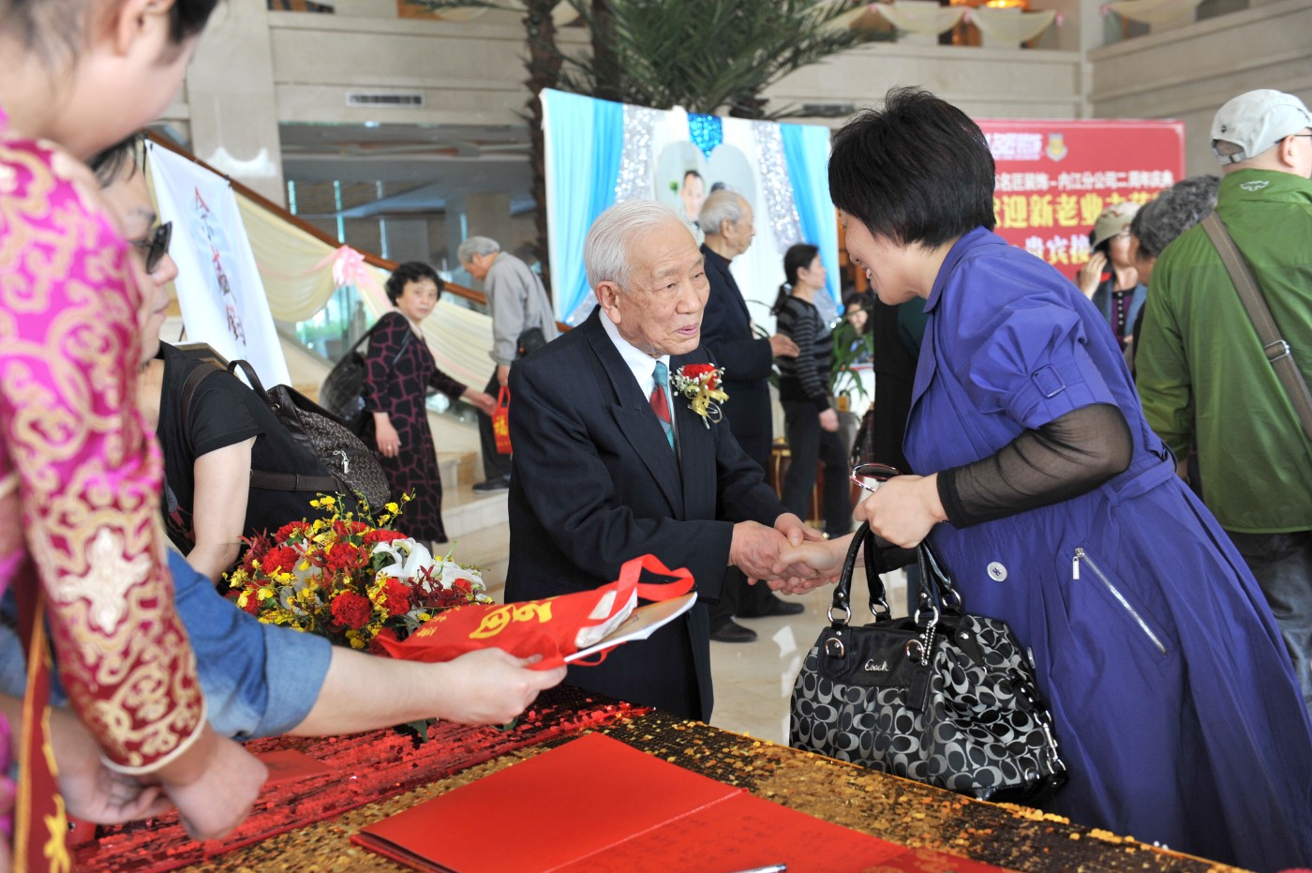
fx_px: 1384
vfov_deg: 35.0
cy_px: 436
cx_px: 656
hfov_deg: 50.7
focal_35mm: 38
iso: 640
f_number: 4.5
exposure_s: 1/80
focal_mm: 38
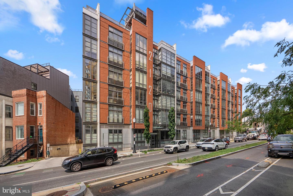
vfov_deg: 73.8
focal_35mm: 16
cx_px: 146
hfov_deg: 96.7
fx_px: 130
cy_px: 98
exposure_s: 1/1250
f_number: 8
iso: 320
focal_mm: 16
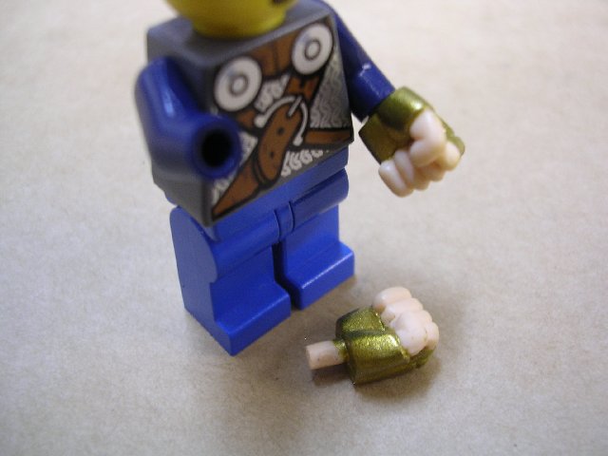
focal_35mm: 38
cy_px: 228
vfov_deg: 37.7
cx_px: 304
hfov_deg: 49.0
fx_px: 667
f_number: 2.8
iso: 100
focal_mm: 5.8
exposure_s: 1/6.7
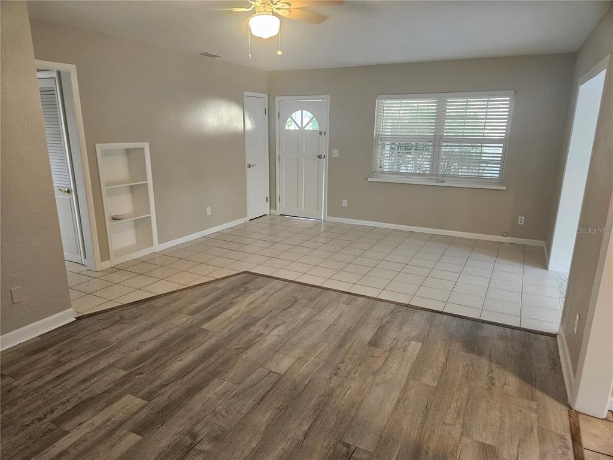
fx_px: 407
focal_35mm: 23
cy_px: 230
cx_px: 306
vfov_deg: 58.9
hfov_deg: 73.9
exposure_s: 1/120
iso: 640
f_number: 1.8
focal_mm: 5.4
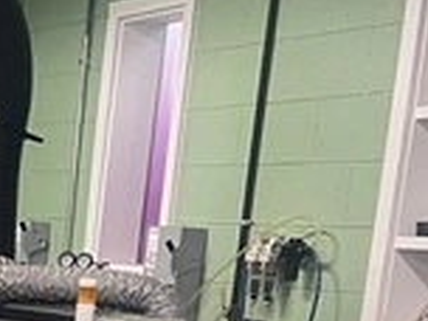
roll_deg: -0.9
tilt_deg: -11.4
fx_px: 1583
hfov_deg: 12.9
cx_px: -487
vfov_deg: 11.0
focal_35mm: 128
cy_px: 534
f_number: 1.5
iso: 125
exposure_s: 1/60
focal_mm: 5.7
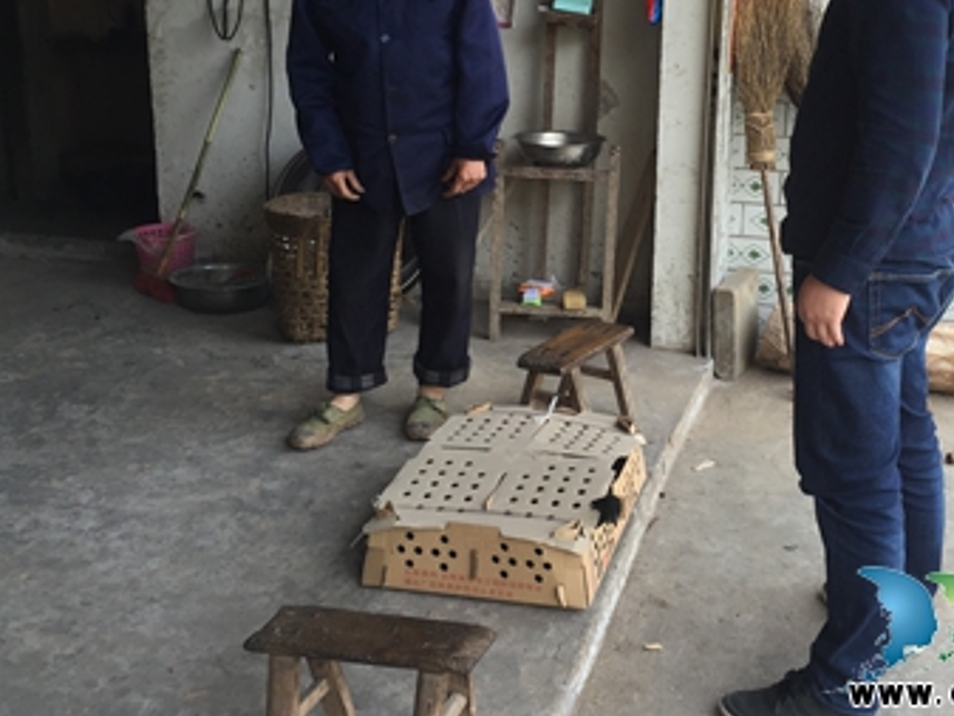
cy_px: 231
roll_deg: -3.3
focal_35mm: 43
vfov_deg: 33.3
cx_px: 671
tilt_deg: -13.8
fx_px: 1185
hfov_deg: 42.9
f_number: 2.2
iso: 32
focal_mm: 4.15
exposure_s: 1/100
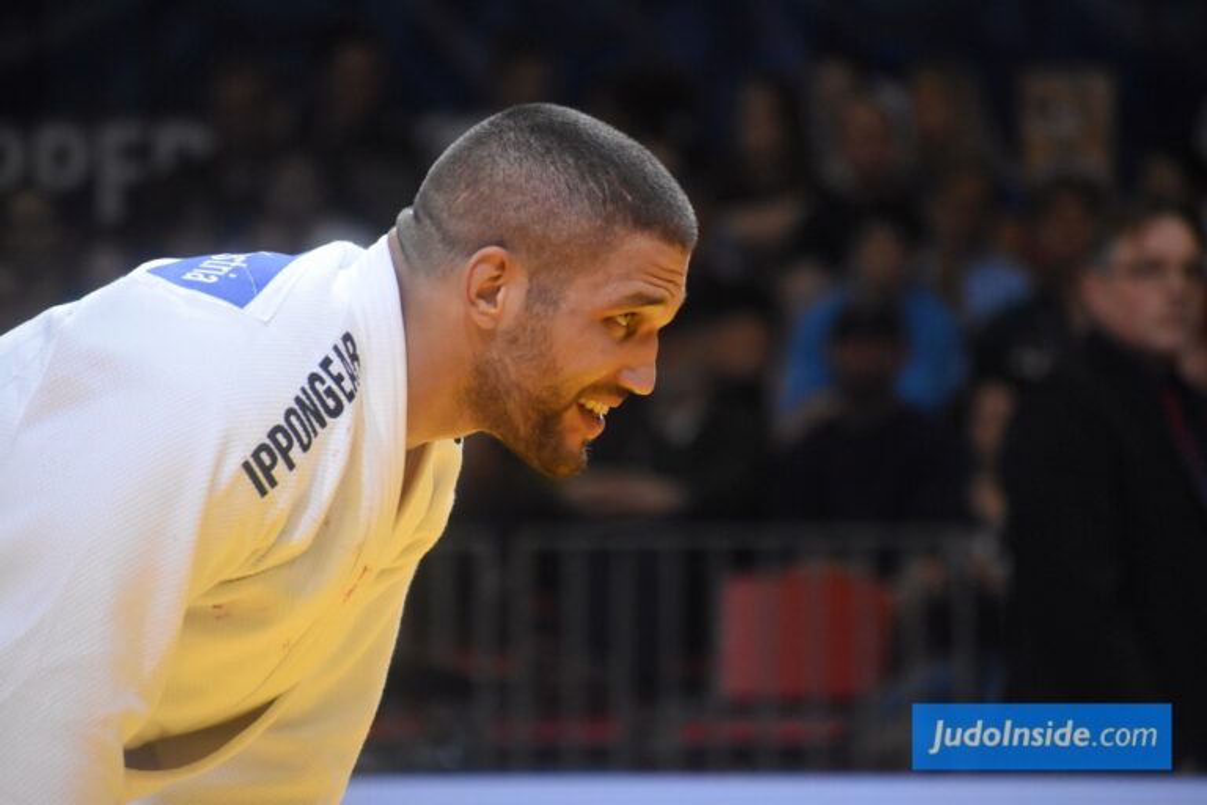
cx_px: 604
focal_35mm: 390
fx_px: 13075
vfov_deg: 3.5
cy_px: 402
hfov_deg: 5.3
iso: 3200
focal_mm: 260
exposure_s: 1/800
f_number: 6
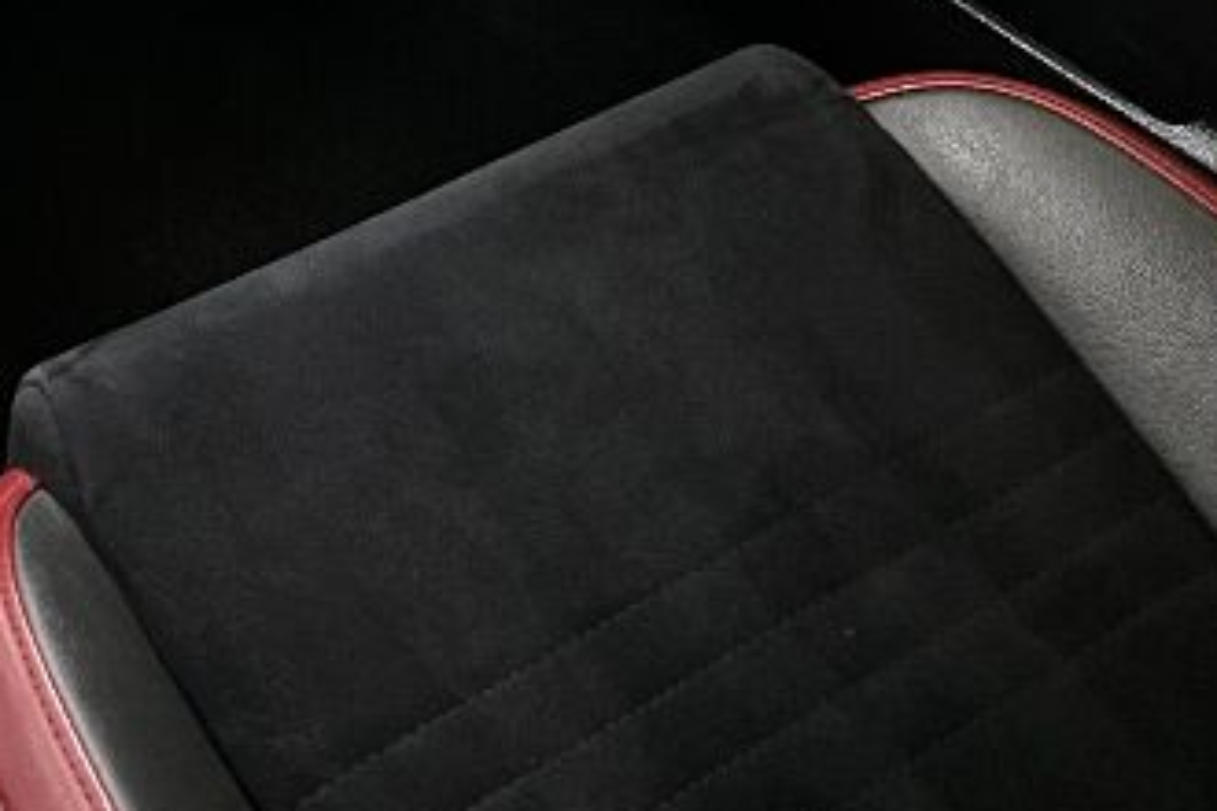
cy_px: -343
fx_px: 2839
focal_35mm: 84
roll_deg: -4.7
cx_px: 384
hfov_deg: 24.1
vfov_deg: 15.2
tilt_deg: -31.7
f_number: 1.5
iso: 800
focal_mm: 5.7
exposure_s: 1/30
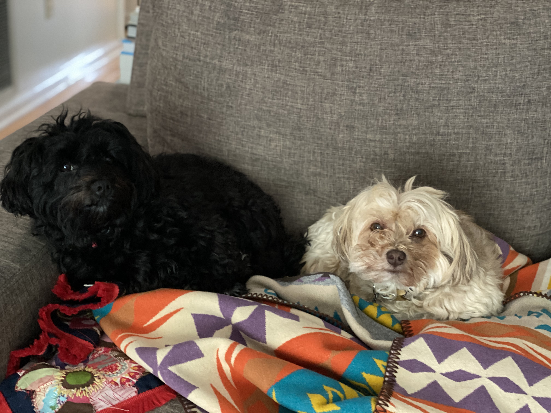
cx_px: 276
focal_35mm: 52
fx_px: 828
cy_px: 206
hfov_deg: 36.8
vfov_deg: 28.0
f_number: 2
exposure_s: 1/15
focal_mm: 6
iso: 500
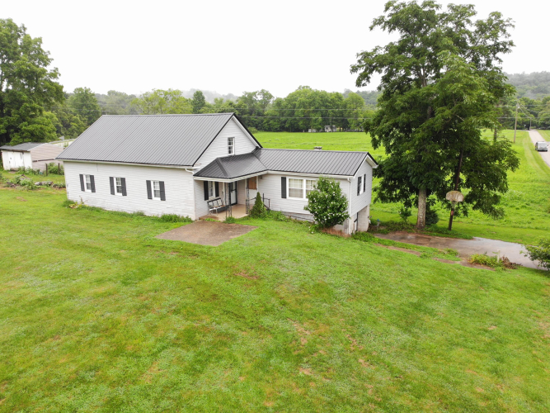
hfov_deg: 71.6
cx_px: 275
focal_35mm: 24
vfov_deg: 56.8
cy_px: 206
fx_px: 381
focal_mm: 4.5
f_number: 2.8
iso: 100
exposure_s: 1/50
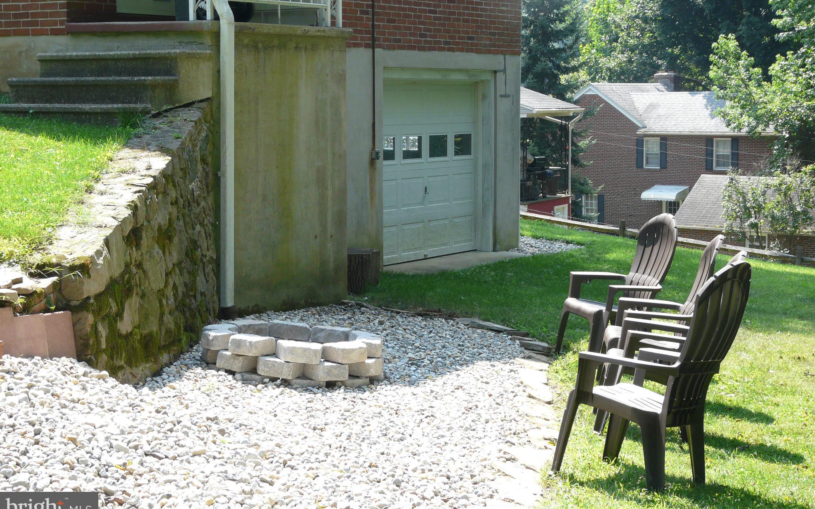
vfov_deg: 19.7
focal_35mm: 66
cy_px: 218
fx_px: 1466
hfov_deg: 31.1
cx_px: 408
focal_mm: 10.2
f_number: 4
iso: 100
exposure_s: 1/160
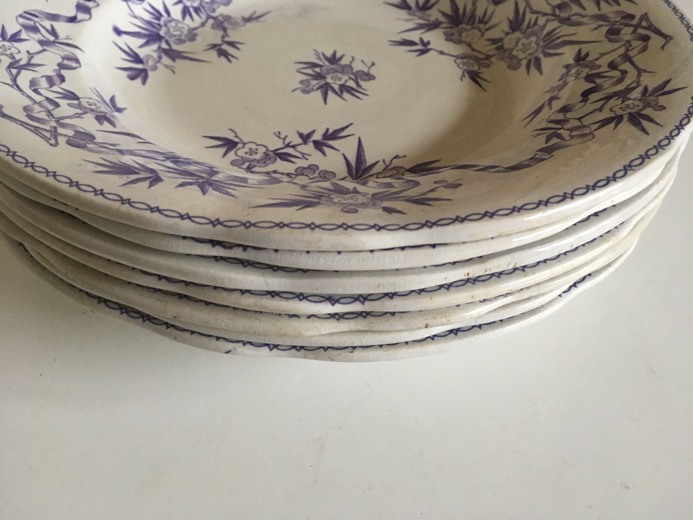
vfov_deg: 48.2
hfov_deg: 61.7
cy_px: 260
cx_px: 346
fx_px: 581
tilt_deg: -45.2
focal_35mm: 29
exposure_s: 1/33
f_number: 2.2
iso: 160
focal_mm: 4.15
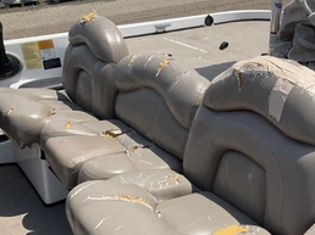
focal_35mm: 45
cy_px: 168
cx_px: 204
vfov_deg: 31.7
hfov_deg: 41.7
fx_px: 409
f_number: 1.8
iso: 25
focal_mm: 3
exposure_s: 1/2538
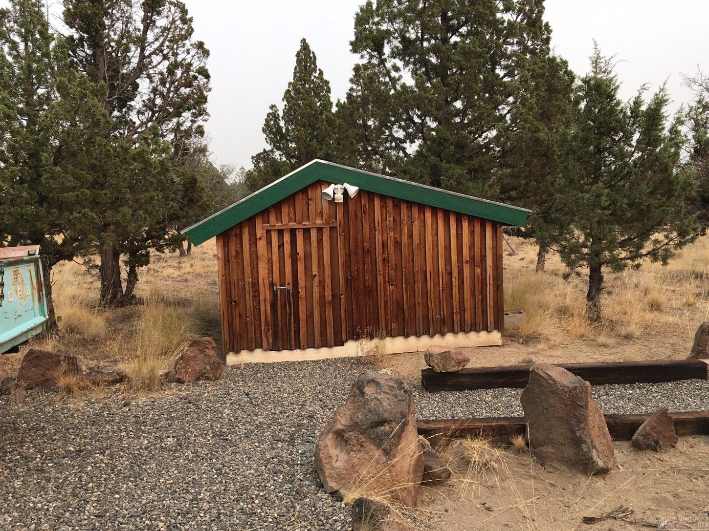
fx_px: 614
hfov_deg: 60.0
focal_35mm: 30
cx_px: 365
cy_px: 264
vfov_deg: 46.8
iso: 25
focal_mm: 4.15
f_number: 2.2
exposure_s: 1/587
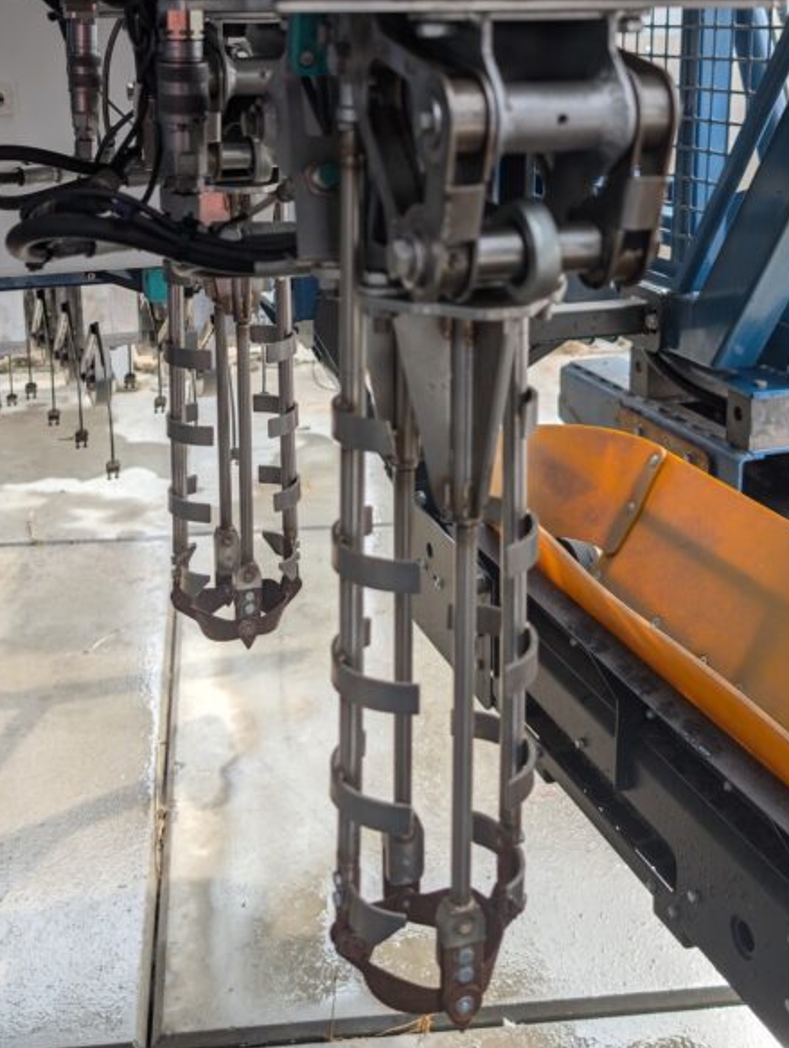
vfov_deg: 43.8
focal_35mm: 42
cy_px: 316
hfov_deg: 34.4
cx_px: 354
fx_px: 1273
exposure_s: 1/214
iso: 19
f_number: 1.68
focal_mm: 6.9
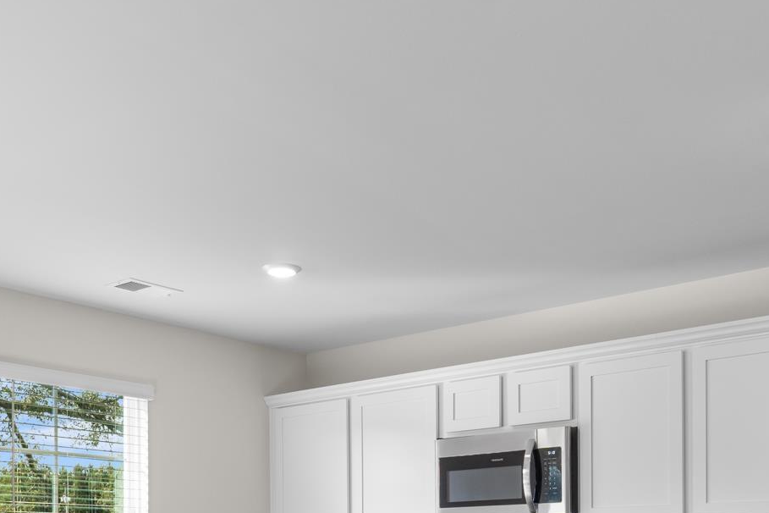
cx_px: 388
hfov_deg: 43.3
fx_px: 969
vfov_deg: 27.0
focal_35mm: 45
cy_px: 573
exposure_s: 1/15
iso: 200
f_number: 6.3
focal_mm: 11
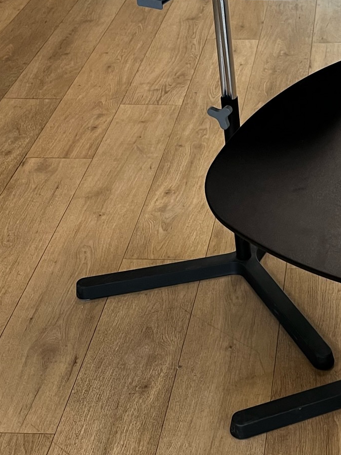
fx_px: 775
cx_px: 312
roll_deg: +2.4
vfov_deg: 32.7
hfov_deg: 24.1
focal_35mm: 59
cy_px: 221
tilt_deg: -35.6
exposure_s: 1/49
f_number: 1.6
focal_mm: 5.1
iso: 160
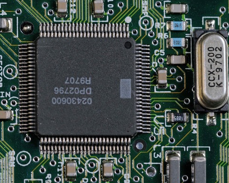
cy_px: 90
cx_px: 91
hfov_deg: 7.4
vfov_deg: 6.0
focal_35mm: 260
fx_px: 1763
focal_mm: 150
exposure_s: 1/60
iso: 200
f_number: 9
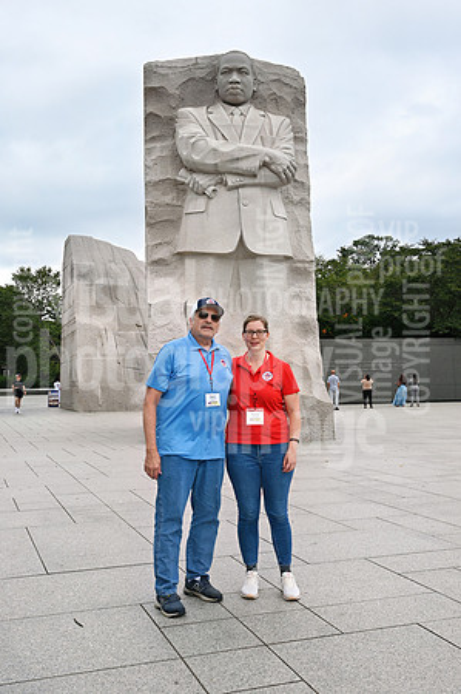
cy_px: 347
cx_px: 230
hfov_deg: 36.8
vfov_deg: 53.2
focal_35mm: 36
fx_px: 693
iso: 64
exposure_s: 1/160
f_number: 6.3
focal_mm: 24
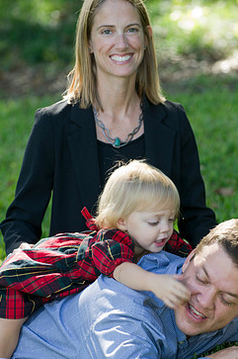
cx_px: 144
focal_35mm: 192
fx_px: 1909
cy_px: 211
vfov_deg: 10.7
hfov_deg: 7.1
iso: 250
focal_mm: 155
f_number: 4
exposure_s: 1/125
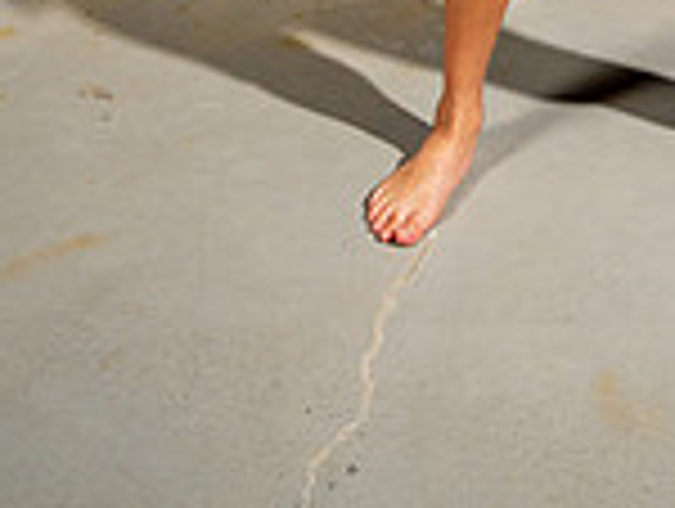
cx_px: 652
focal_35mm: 72
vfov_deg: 16.1
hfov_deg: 25.8
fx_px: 1406
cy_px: -495
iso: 500
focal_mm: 25
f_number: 7.1
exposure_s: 1/125
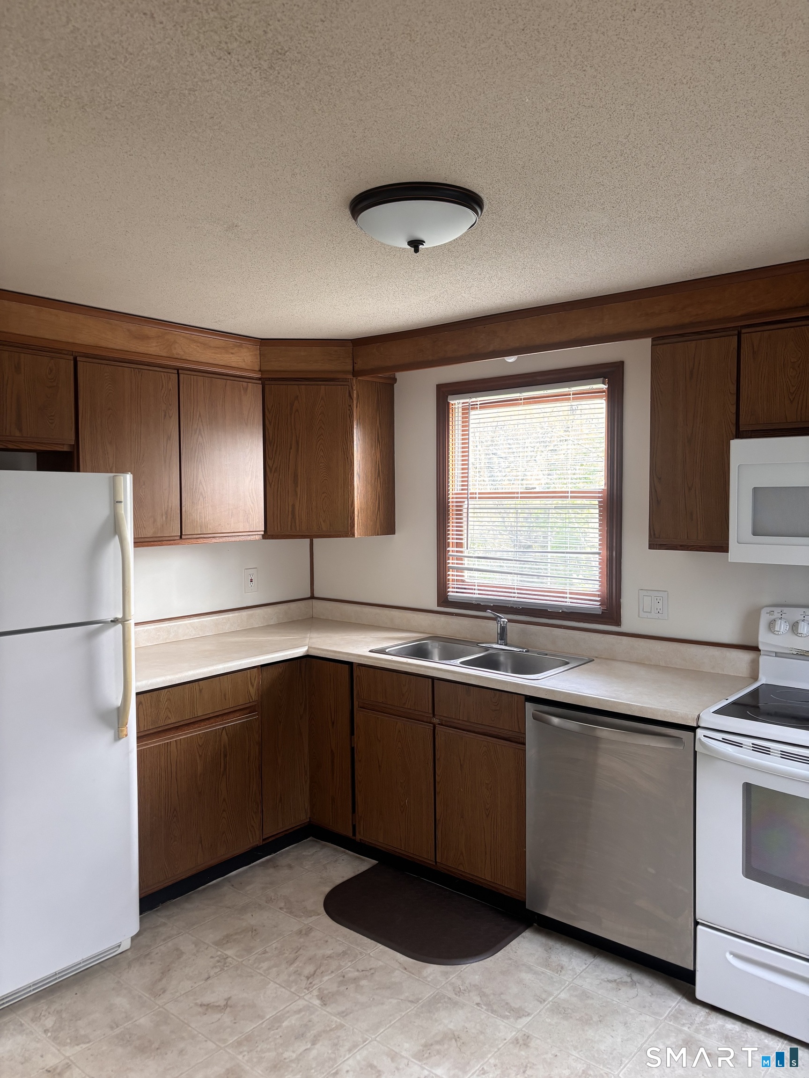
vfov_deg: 67.3
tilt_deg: -1.7
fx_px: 810
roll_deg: -0.6
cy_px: 539
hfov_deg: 53.1
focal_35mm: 26
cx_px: 404
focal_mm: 5.96
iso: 125
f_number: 1.6
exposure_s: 1/61
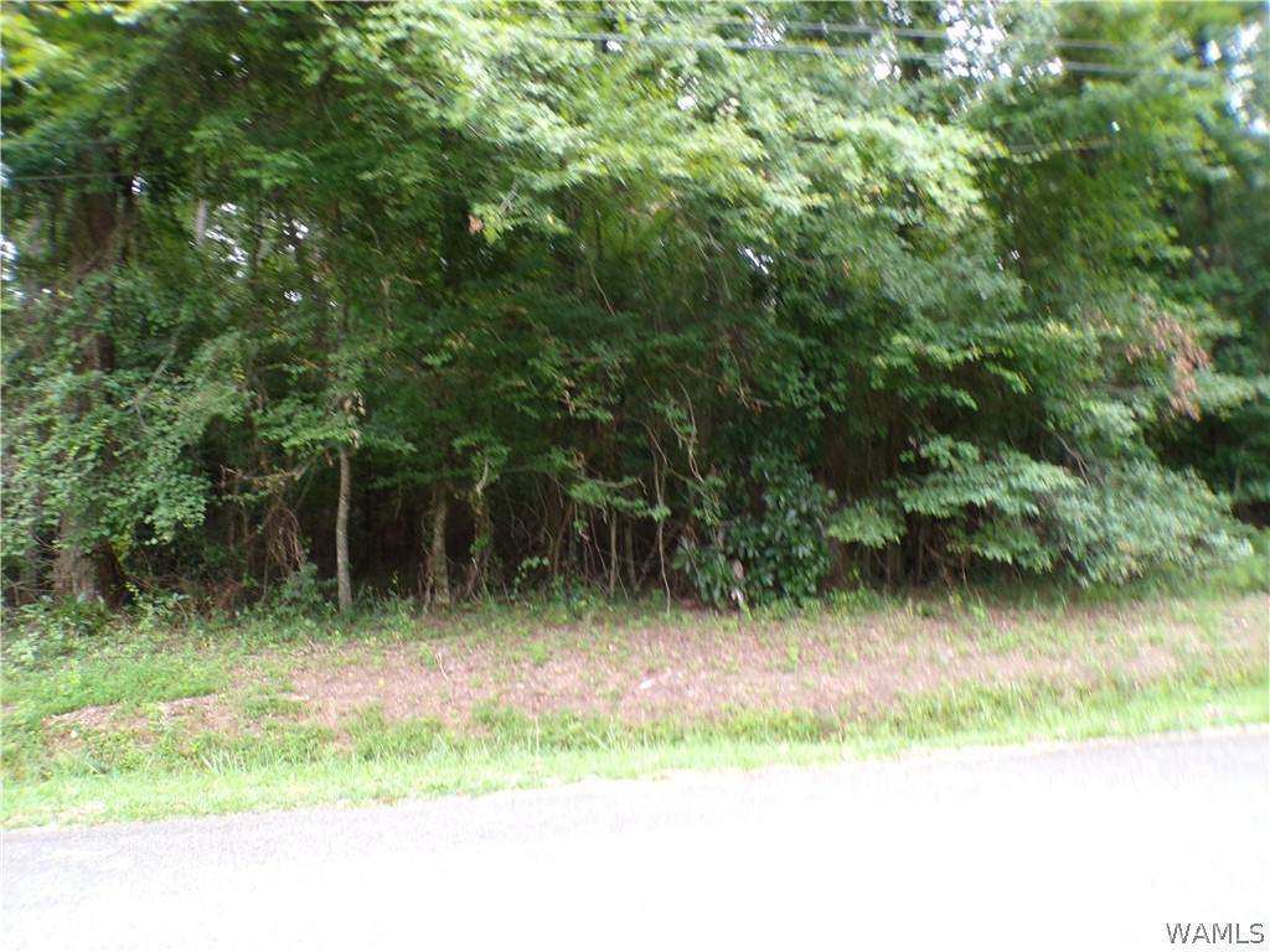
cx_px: 635
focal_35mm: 24
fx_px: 881
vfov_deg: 56.8
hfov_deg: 71.6
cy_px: 476
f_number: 3
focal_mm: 4.3
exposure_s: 1/34
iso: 155
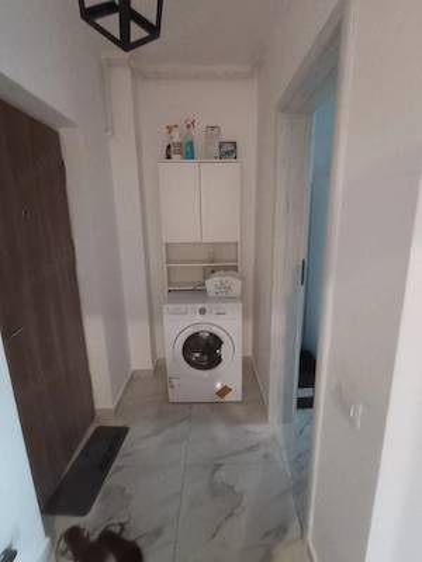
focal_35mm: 17
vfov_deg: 91.0
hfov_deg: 74.7
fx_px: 276
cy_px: 281
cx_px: 211
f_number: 2.2
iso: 2245
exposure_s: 1/20
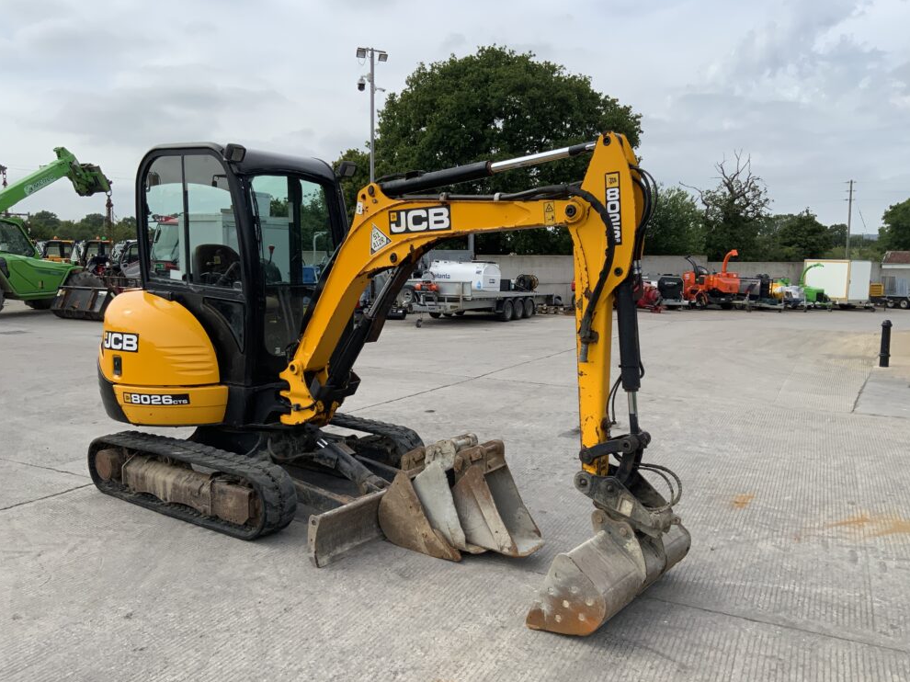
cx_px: 465
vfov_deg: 46.8
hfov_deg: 60.0
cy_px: 352
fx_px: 788
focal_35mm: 30
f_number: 1.8
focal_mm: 3
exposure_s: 1/1490
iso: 16
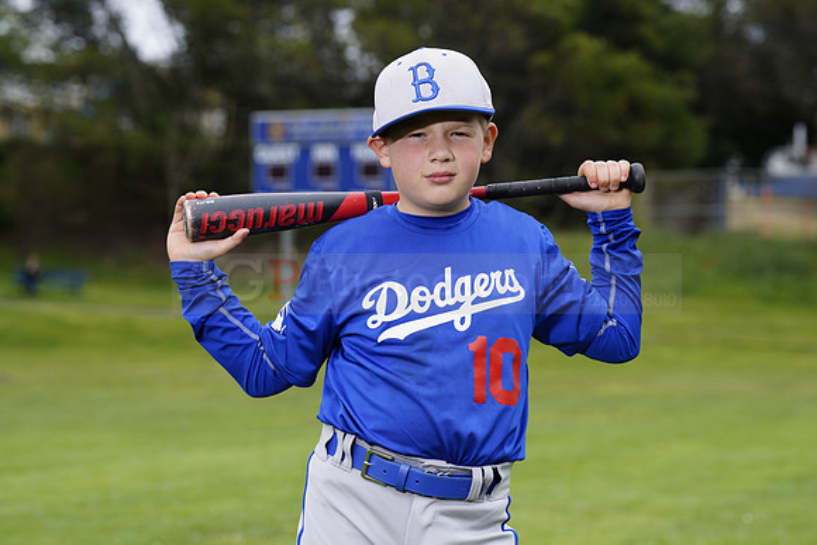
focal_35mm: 131
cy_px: 272
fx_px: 2974
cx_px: 408
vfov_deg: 10.5
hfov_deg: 15.6
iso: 100
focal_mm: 131
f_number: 6.3
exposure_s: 1/250
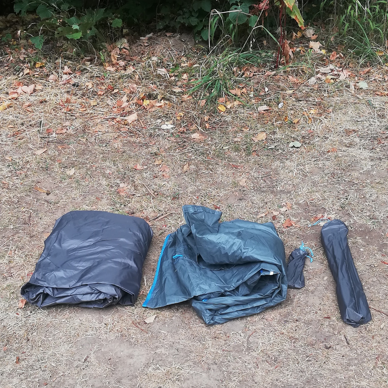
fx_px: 723
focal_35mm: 57
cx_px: 194
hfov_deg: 30.0
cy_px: 246
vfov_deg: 29.9
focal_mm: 3.81
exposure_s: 1/203
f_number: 2.2
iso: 50
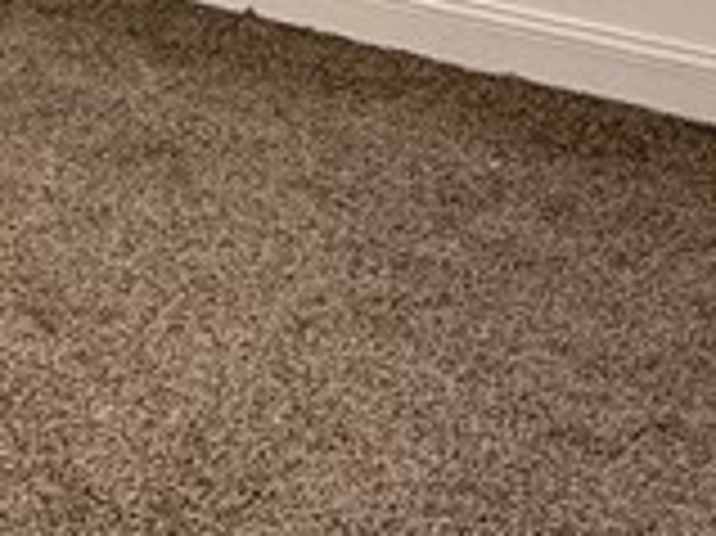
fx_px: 1860
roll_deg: -0.4
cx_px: -527
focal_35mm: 90
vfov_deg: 14.7
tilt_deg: -9.2
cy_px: -365
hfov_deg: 17.9
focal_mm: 2.22
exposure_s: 1/120
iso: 160
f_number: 2.2
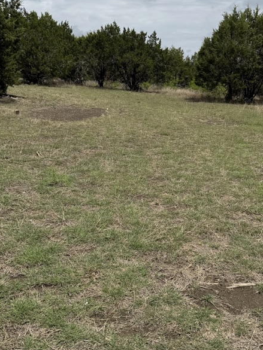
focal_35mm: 42
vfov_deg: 44.8
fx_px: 425
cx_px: 167
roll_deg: -1.0
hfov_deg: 34.2
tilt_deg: -10.7
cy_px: 185
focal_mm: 6.76
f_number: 1.78
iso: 80
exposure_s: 1/7937
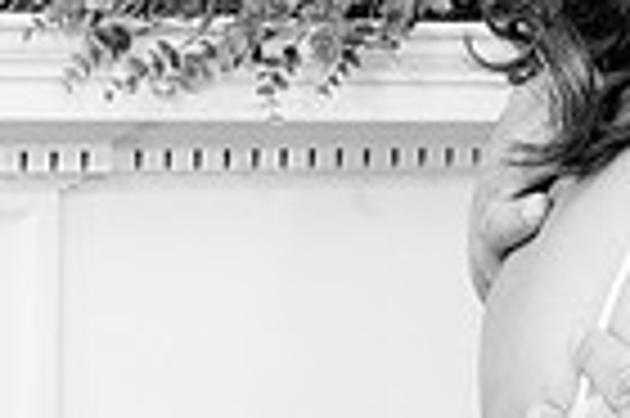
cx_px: 931
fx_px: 3391
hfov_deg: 10.3
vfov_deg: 7.0
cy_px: -49
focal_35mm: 194
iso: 2000
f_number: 5.6
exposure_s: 1/200
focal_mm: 35
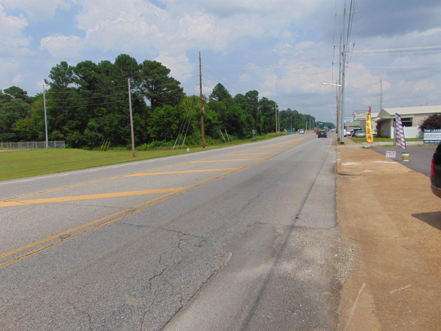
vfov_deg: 54.9
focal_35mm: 25
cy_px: 166
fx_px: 318
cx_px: 220
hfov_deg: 69.4
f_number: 7.7
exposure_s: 1/400
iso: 80
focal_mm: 4.5
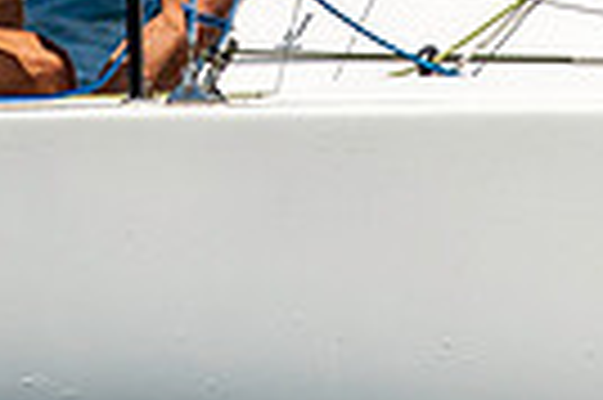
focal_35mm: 867
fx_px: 14504
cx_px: 135
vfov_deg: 1.6
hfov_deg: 2.4
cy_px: -342
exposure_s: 1/2500
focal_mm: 200
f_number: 5.6
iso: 320
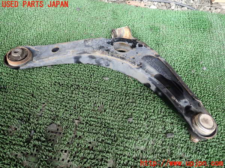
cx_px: 112
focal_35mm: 25
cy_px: 84
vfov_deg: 54.9
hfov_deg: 69.4
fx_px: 162
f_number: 2
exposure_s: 1/125
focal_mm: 4.5
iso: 160
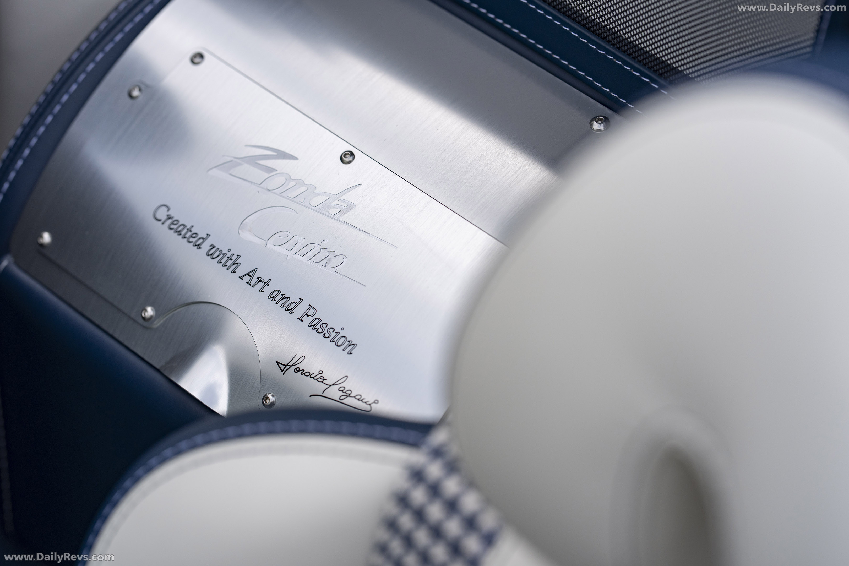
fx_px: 3184
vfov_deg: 10.2
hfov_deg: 15.2
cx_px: 424
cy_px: 283
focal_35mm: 135
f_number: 4
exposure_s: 1/1250
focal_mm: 135
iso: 250
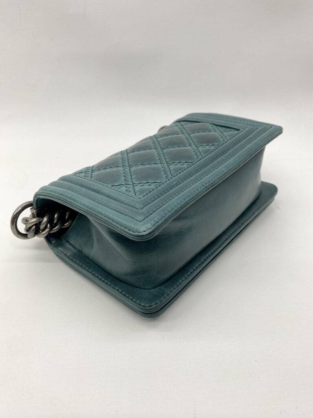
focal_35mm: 26
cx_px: 156
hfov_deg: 53.1
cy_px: 209
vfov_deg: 67.3
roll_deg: -2.6
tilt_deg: -33.7
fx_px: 313
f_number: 1.8
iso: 40
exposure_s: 1/100
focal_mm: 4.25
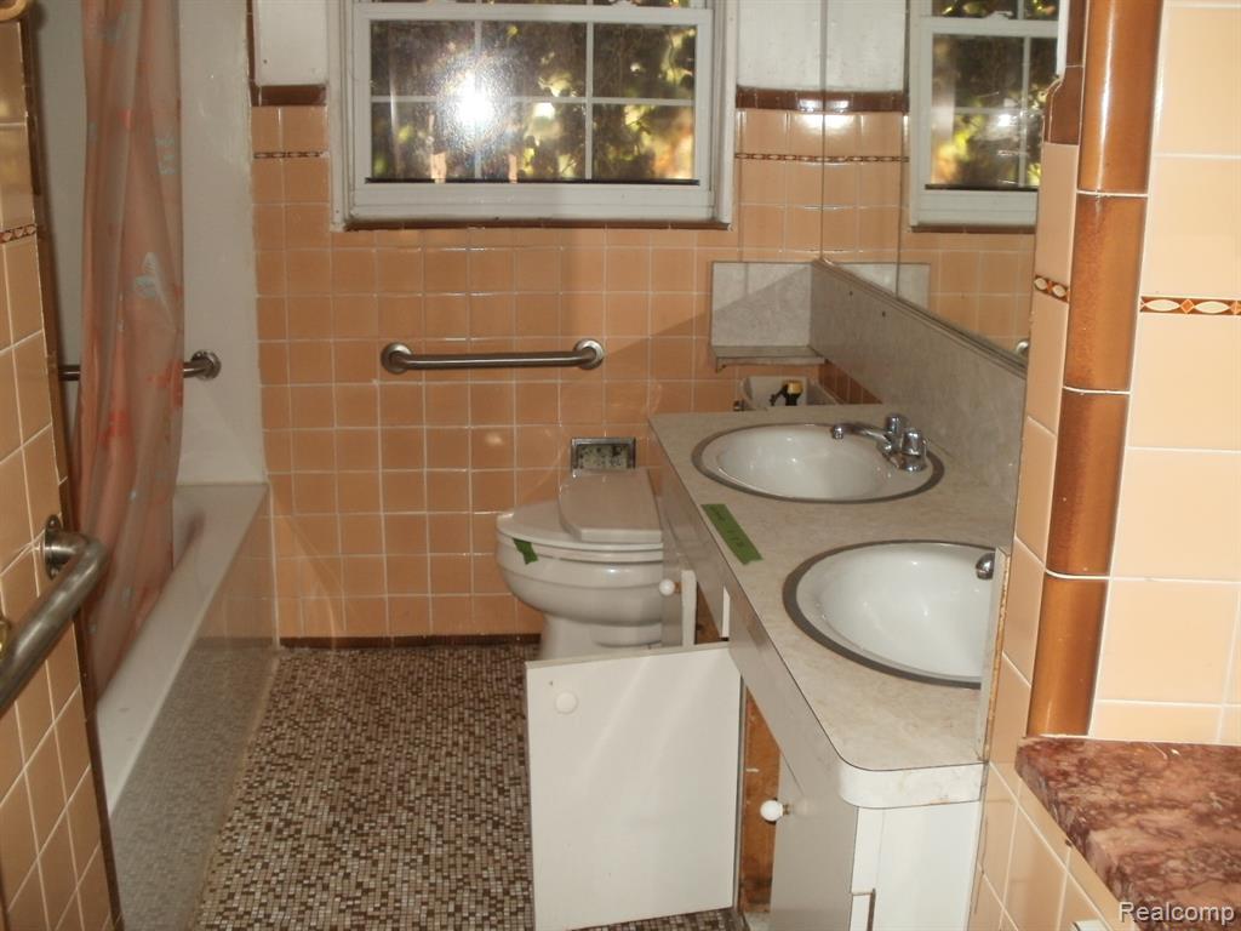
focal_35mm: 36
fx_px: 1291
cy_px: 466
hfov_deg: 51.4
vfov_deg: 39.7
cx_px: 620
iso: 125
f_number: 3.5
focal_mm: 6.3
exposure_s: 1/30
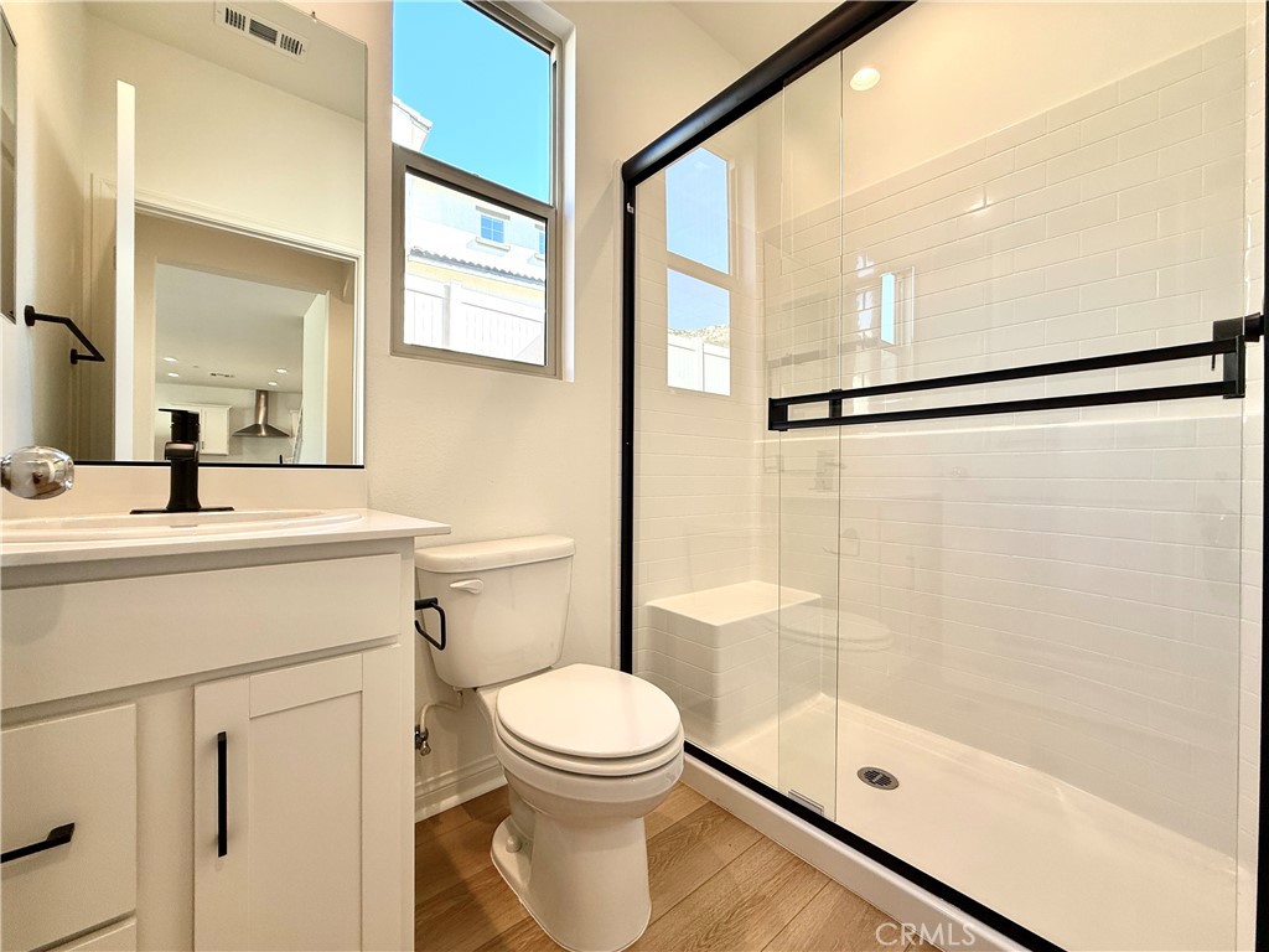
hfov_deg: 102.1
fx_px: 513
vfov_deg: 85.7
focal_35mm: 14
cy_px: 476
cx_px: 634
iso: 100
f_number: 2.2
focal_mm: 2.22
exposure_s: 1/120
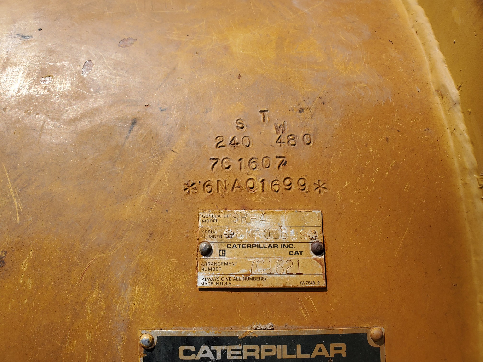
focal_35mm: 26
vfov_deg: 53.1
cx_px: 242
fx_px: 363
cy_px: 181
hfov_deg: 67.3
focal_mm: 4.3
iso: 50
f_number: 2.4
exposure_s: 1/1663
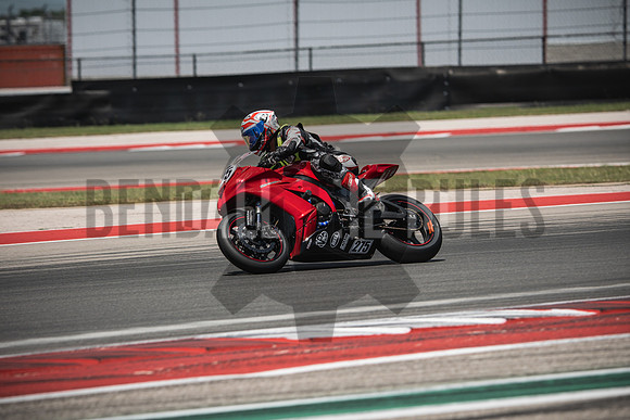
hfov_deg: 6.9
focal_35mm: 300
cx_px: 315
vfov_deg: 4.6
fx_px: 5251
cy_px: 210
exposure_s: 1/1600
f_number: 3.6
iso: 160
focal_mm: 200
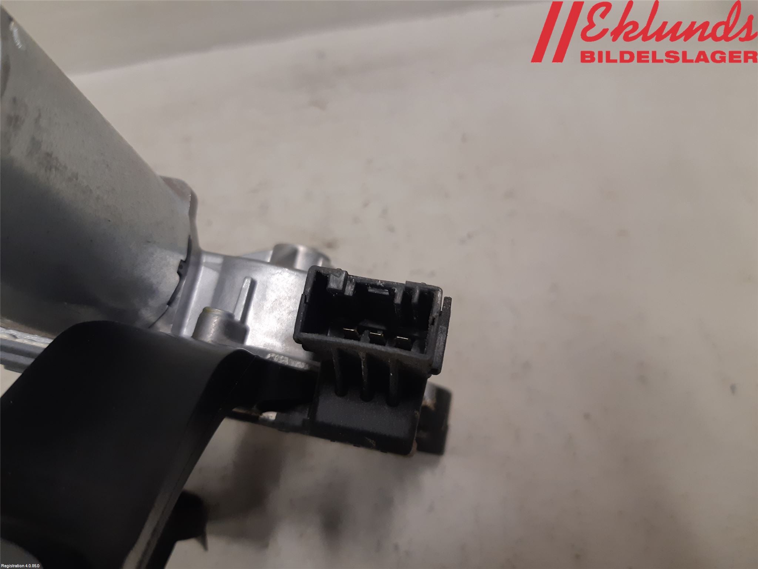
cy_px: 284
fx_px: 569
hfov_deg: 67.3
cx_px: 379
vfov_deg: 53.1
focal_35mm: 26
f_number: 1.7
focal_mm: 3.93
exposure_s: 1/50
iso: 160
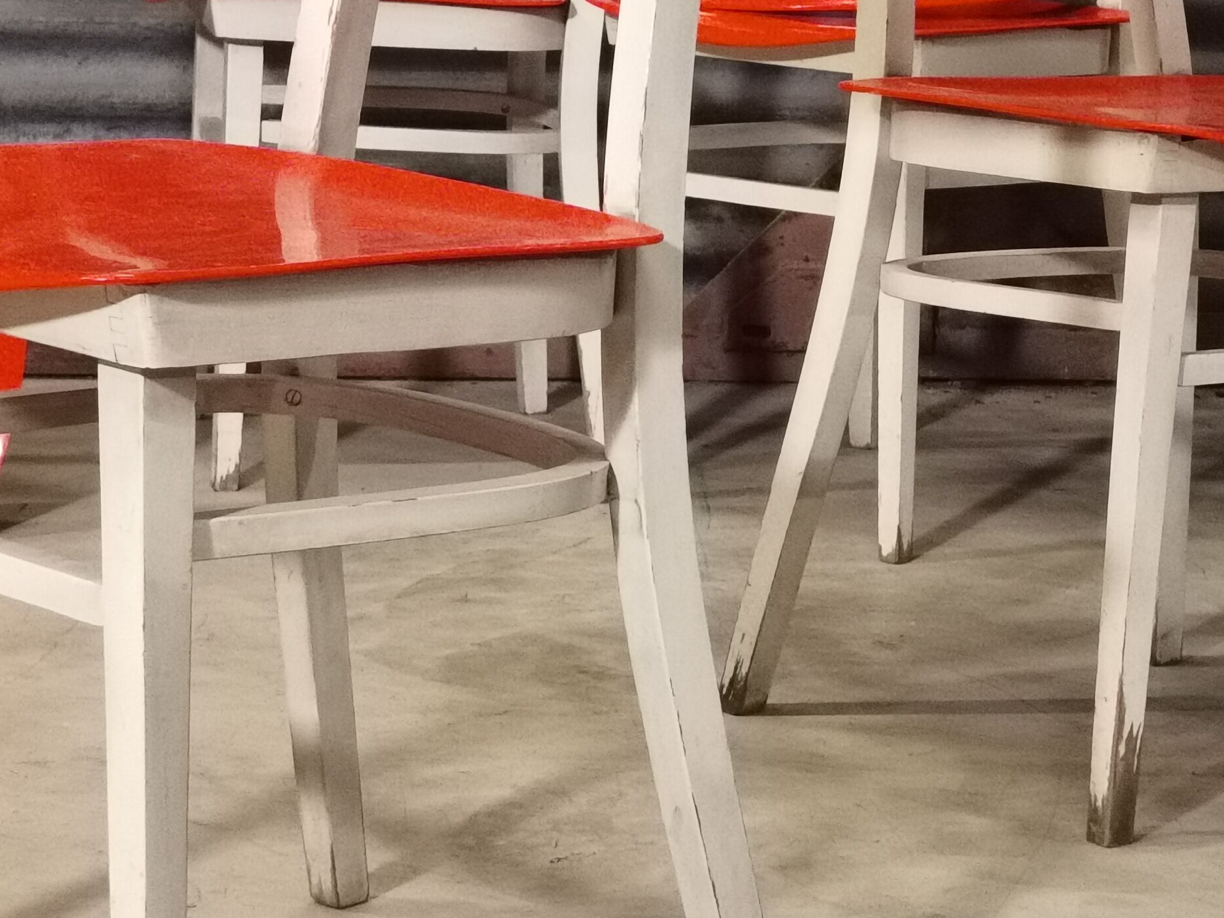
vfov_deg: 13.9
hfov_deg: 18.5
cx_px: 737
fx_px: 3748
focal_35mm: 106
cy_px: 342
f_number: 1.9
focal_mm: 6.71
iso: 400
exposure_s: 1/33.3
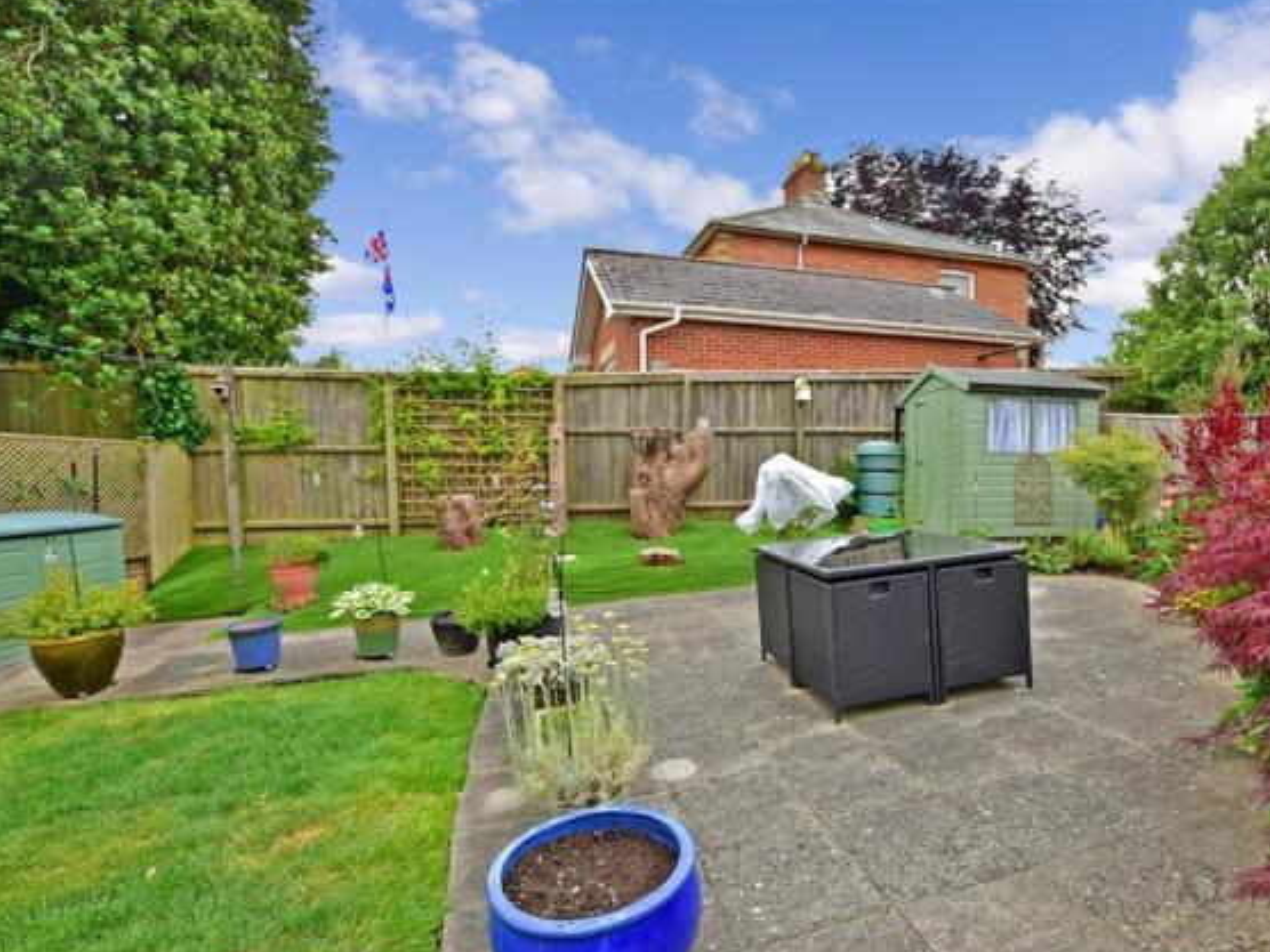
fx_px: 624
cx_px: 704
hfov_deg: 90.7
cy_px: 487
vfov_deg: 74.7
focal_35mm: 17
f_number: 10
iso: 640
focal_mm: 10
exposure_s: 1/200
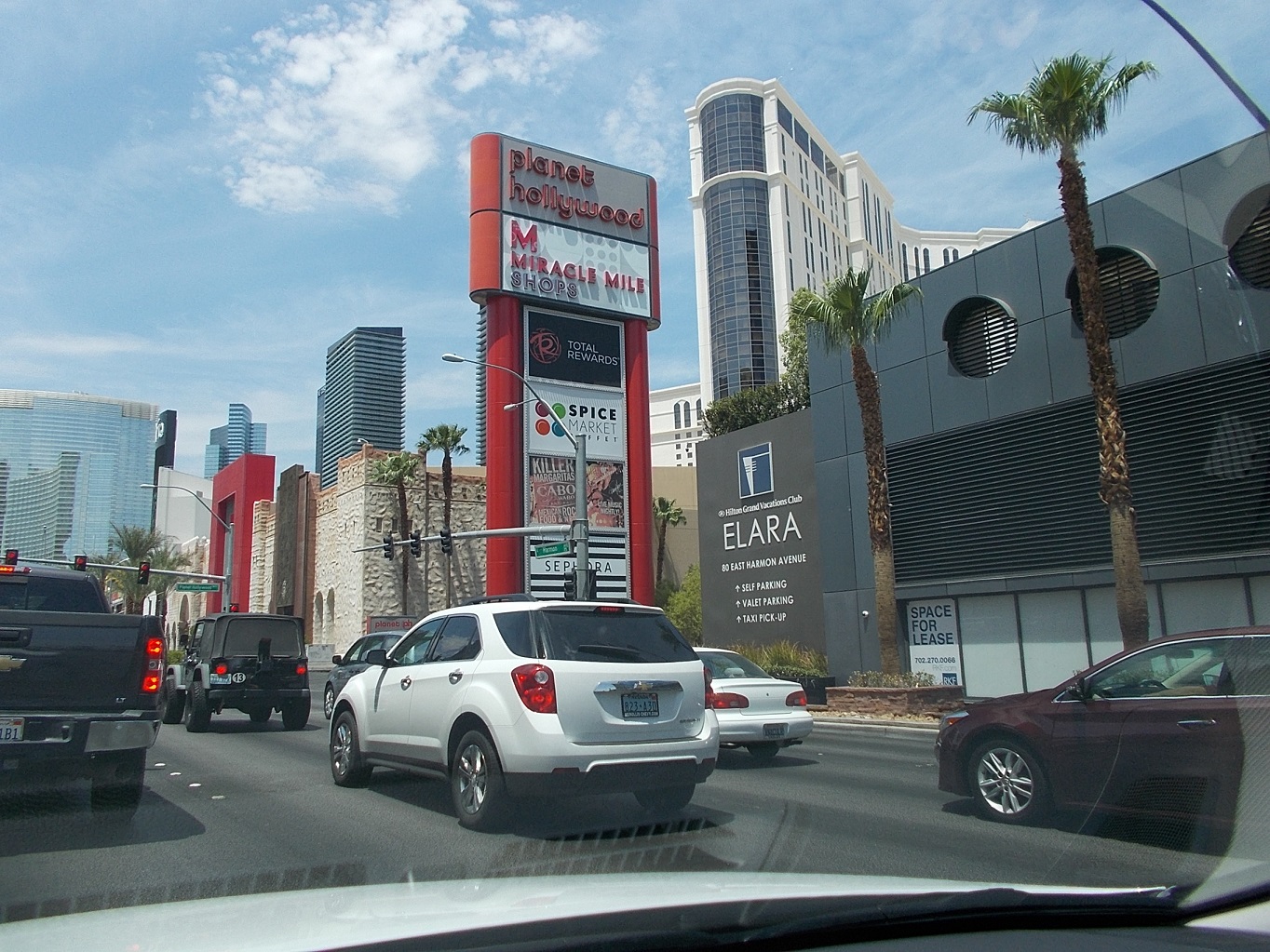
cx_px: 635
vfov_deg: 53.1
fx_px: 954
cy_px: 476
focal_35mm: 26
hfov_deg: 67.3
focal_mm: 4.6
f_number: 3.2
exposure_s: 1/800
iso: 80
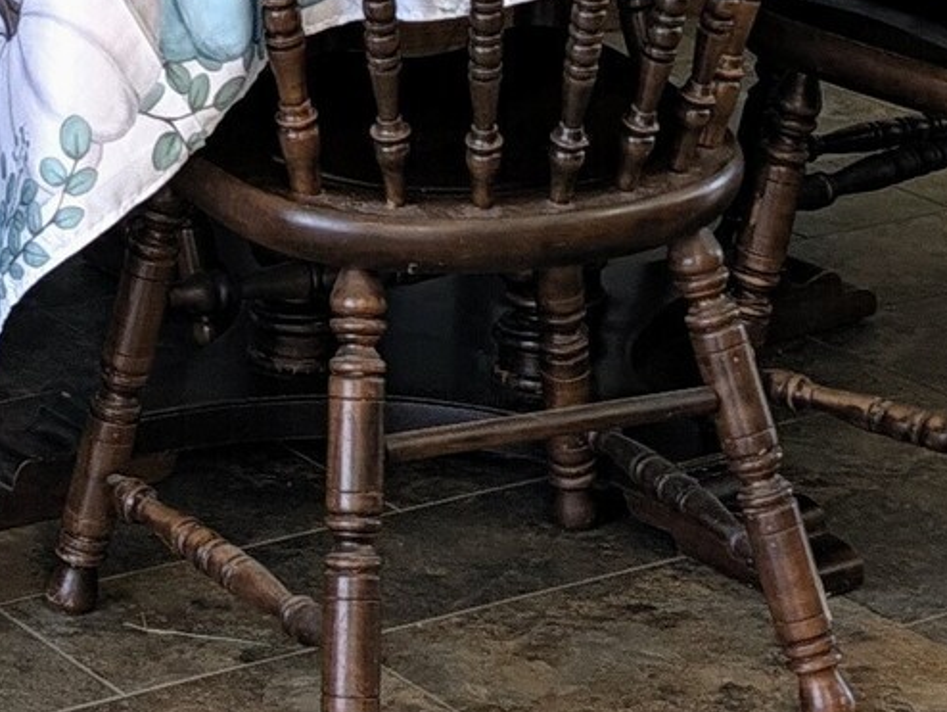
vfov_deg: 9.4
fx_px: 4078
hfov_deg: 13.1
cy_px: -670
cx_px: 98
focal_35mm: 149
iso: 137
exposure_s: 1/30
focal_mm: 6.9
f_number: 1.68
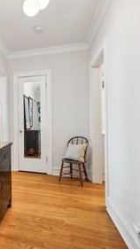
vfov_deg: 74.0
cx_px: -8
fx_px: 165
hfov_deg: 39.1
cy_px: 118
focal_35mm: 25
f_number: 11
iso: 100
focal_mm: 14
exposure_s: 1/4
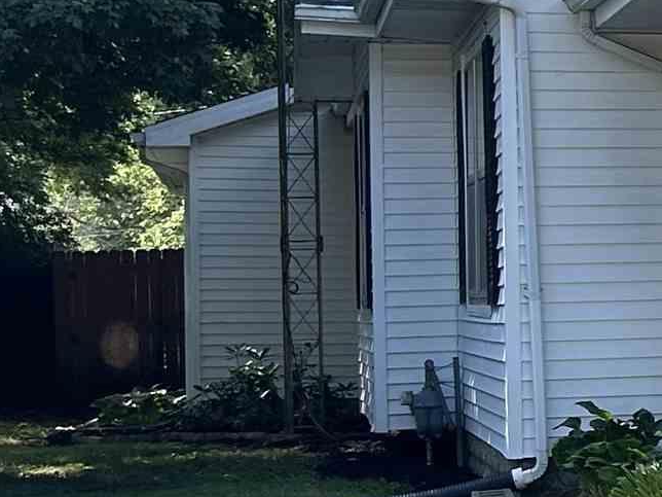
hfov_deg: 13.9
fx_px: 2371
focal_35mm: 124
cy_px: 276
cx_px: 1231
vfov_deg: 12.0
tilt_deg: -0.7
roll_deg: +1.7
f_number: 1.5
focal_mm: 5.7
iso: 50
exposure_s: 1/1901
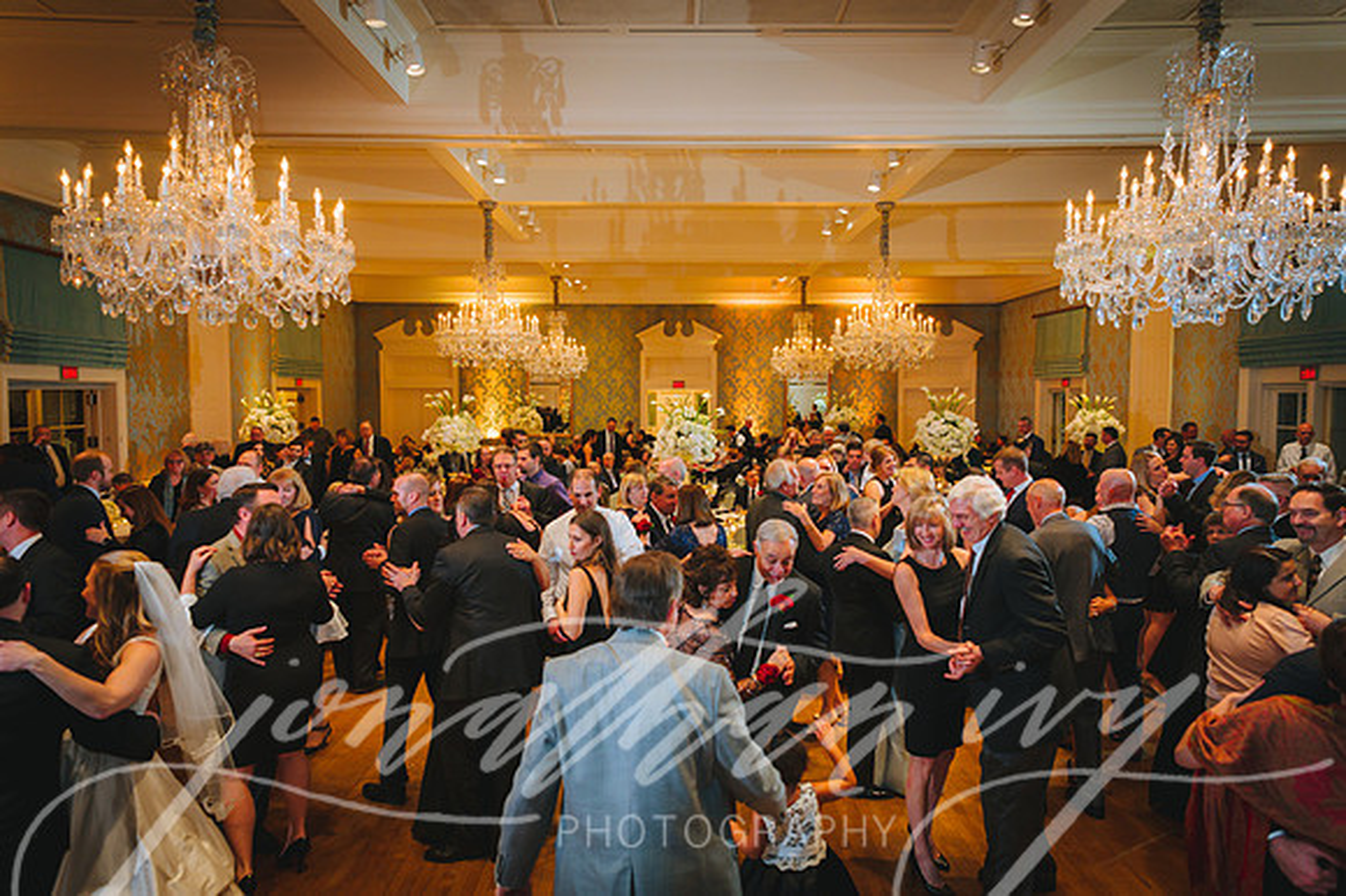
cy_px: 448
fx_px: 897
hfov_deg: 73.8
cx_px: 673
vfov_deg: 53.1
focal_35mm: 24
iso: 1250
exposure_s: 1/80
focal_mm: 24
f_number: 2.8
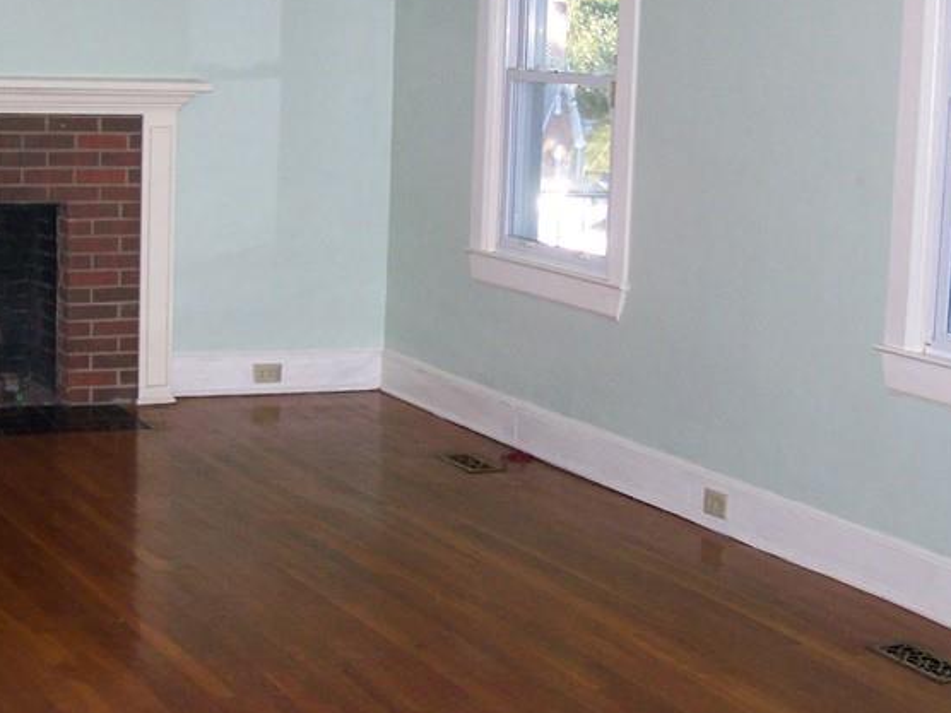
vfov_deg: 20.9
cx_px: 373
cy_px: 248
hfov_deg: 27.7
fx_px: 1923
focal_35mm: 70
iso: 160
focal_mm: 6.3
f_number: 2.8
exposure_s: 1/60
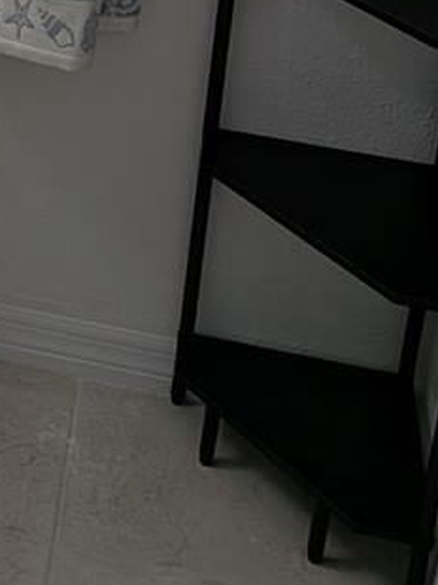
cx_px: -293
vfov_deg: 18.8
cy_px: -274
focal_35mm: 93
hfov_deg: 14.4
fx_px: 1571
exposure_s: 1/136
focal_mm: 4.53
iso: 28
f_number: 1.7
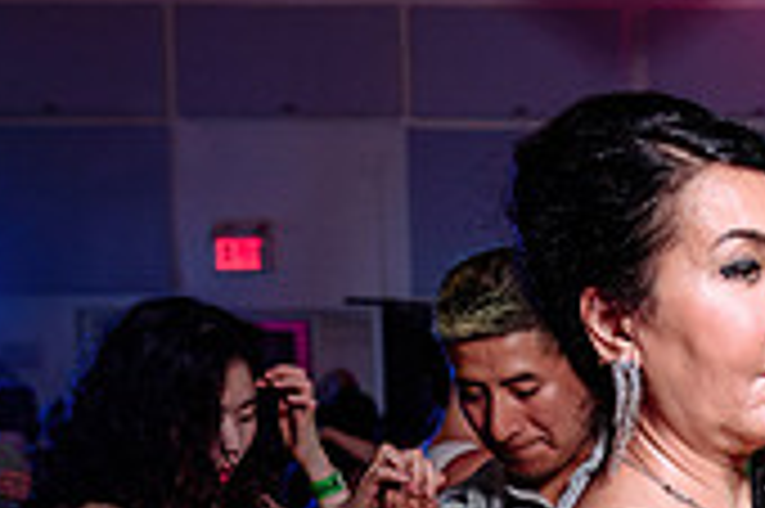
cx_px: 1007
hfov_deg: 19.5
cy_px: 604
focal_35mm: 96
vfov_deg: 13.8
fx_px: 2038
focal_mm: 24
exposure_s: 1/80
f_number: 3.2
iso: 800
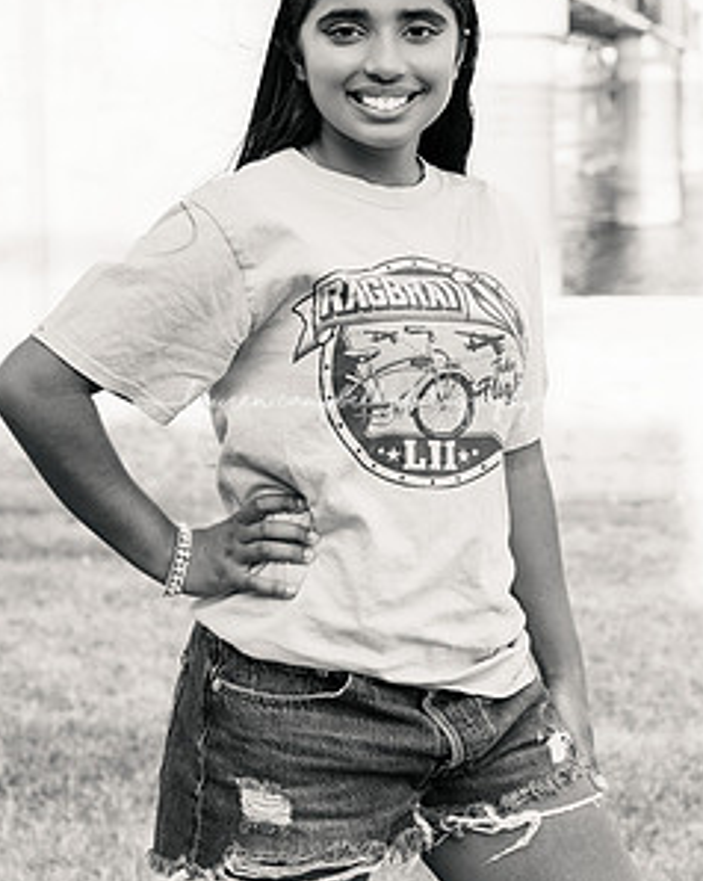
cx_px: 352
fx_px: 2291
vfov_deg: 21.6
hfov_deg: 17.4
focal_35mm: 88
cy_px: 242
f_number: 5.6
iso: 400
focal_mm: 62
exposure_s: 1/400
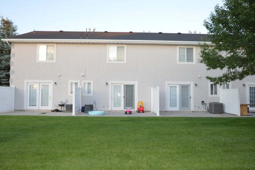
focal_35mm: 28
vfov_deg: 46.4
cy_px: 86
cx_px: 125
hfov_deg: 65.5
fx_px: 198
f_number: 4.5
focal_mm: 18
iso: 400
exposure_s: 1/100
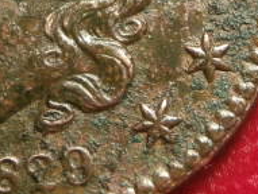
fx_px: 948
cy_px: -8
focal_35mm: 127
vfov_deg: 11.6
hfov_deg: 15.4
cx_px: 62
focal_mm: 6.67
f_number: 3.9
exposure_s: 1/30
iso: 200
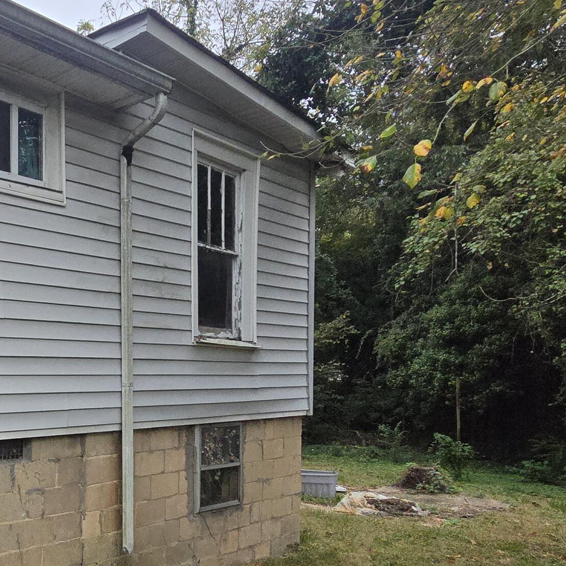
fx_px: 573
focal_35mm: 31
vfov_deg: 51.0
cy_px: 402
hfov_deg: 43.1
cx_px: -30
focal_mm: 2.2
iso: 160
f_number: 2.2
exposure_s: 1/2000
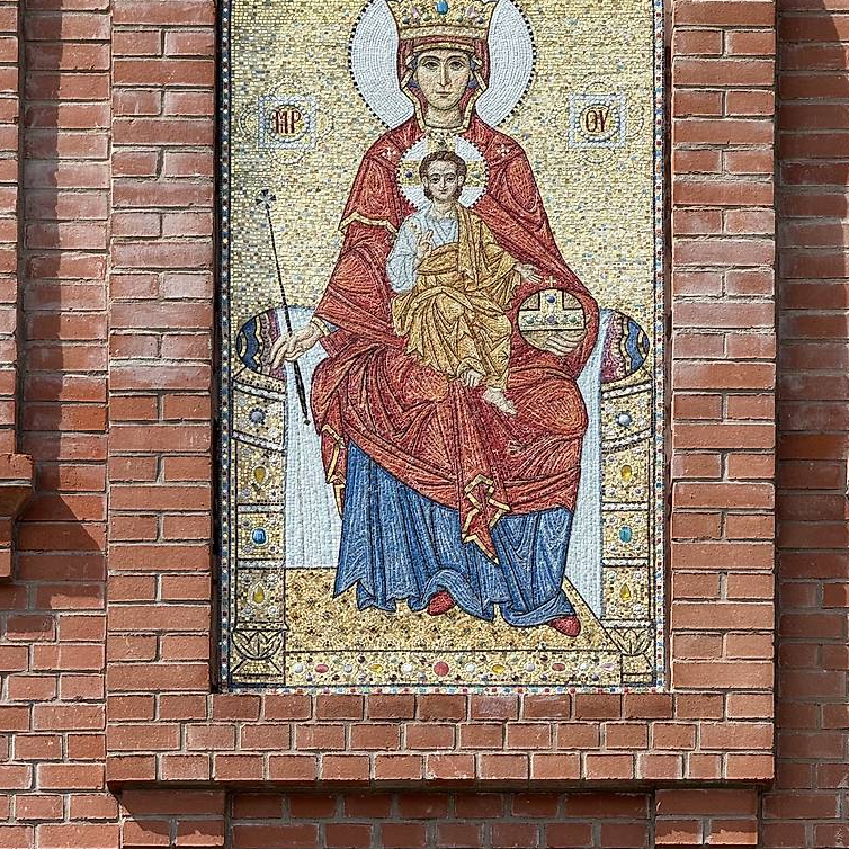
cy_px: 277
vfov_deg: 10.3
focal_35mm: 169
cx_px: 444
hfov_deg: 10.3
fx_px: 4689
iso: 50
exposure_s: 1/1064
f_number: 2.8
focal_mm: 15.66
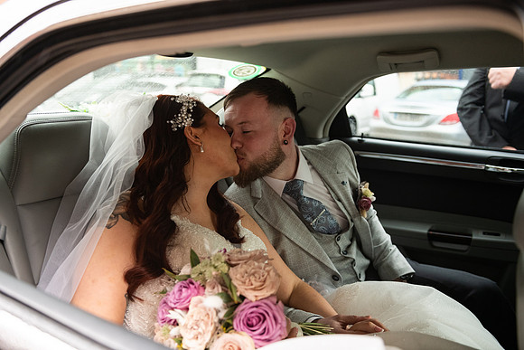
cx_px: 262
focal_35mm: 32
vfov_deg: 41.1
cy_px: 175
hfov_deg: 58.7
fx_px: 466
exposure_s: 1/160
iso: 1000
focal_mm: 32
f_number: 3.5
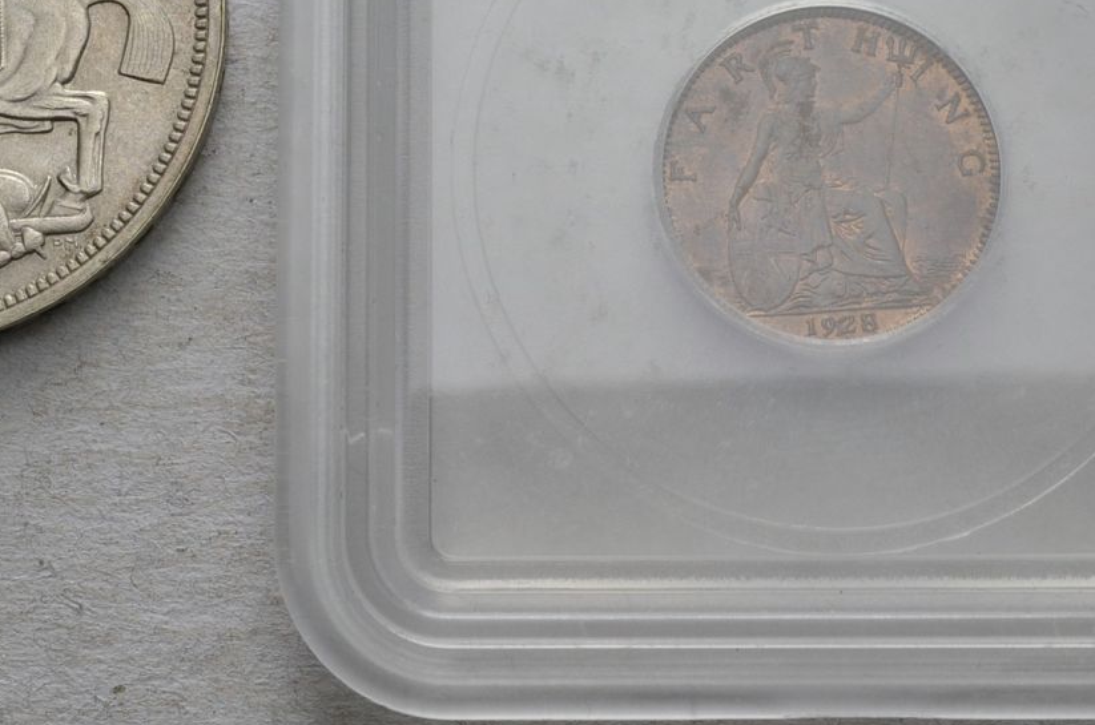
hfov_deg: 19.5
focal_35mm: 105
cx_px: 502
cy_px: 29
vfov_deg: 12.8
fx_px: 3187
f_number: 14
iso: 400
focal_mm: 36
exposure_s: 1/250
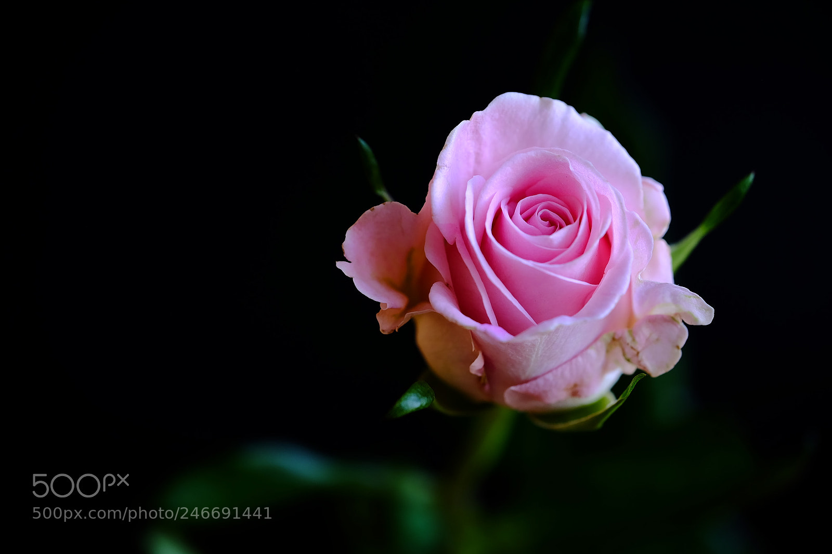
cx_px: 416
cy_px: 277
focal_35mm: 120
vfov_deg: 11.4
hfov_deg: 17.1
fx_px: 2773
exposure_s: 1/34
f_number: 4
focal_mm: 80
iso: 250
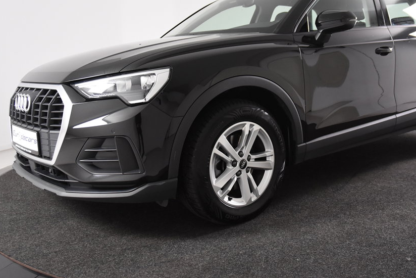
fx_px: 474
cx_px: 236
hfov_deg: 47.3
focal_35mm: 41
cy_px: 107
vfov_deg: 32.5
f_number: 3.5
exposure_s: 1/50
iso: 1600
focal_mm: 22
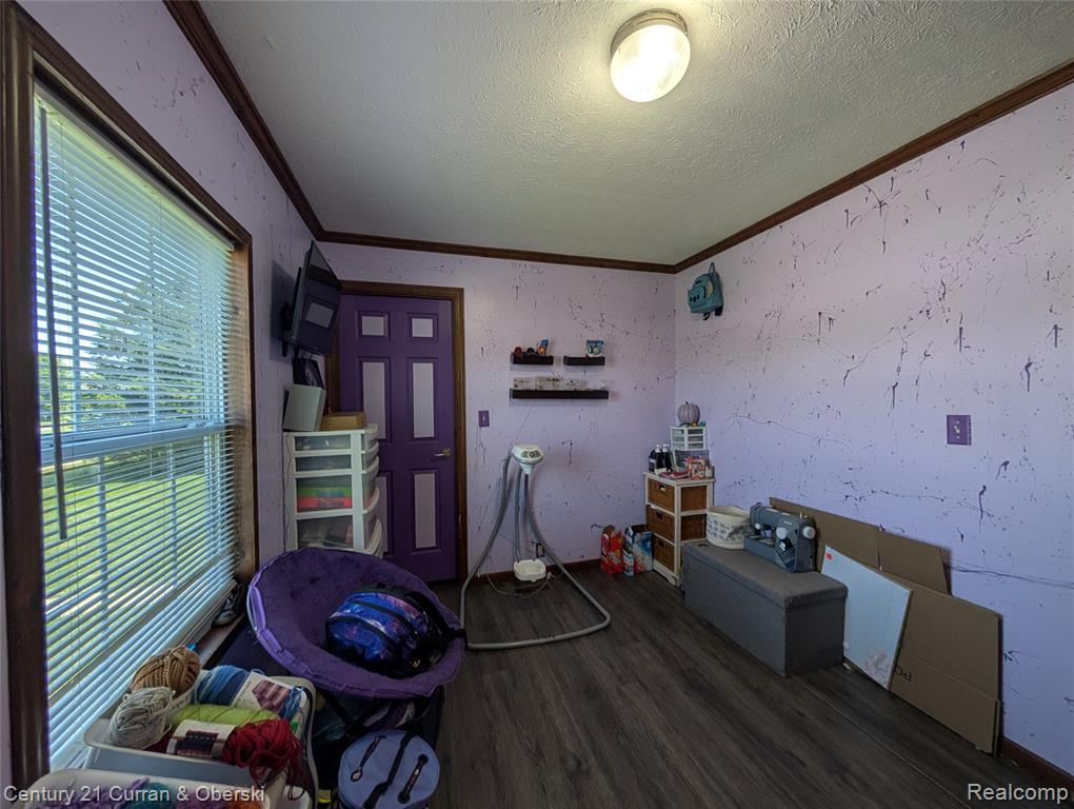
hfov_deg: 110.5
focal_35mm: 12
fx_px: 373
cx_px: 537
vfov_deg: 94.6
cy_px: 404
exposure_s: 1/273
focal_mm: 2.02
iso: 44
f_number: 1.7
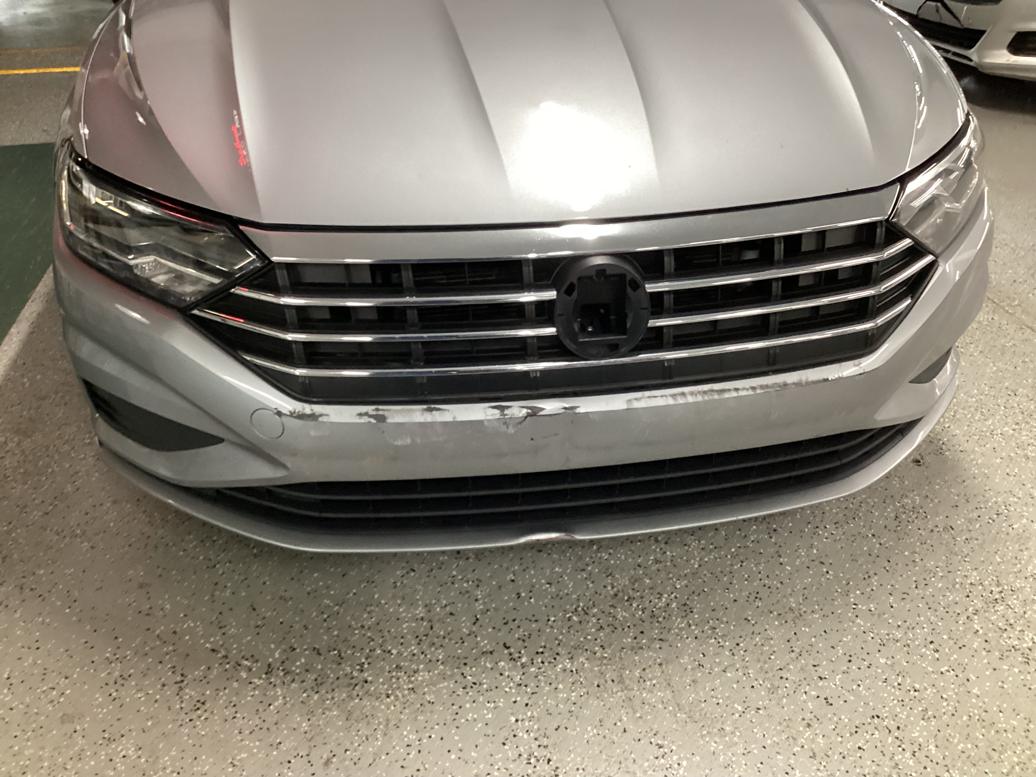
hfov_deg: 58.4
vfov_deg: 45.4
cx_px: 518
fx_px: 928
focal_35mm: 31
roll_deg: +0.5
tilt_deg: -33.8
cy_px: 388
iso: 250
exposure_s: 1/50
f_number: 2.4
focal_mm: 3.3
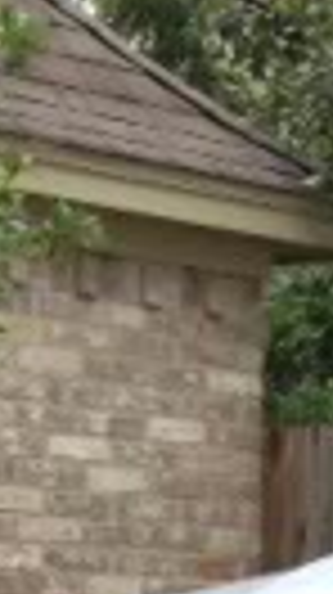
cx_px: 1206
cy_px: 806
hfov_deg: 5.8
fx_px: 2911
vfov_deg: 11.3
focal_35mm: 185
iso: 64
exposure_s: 1/339
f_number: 2.4
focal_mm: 4.3
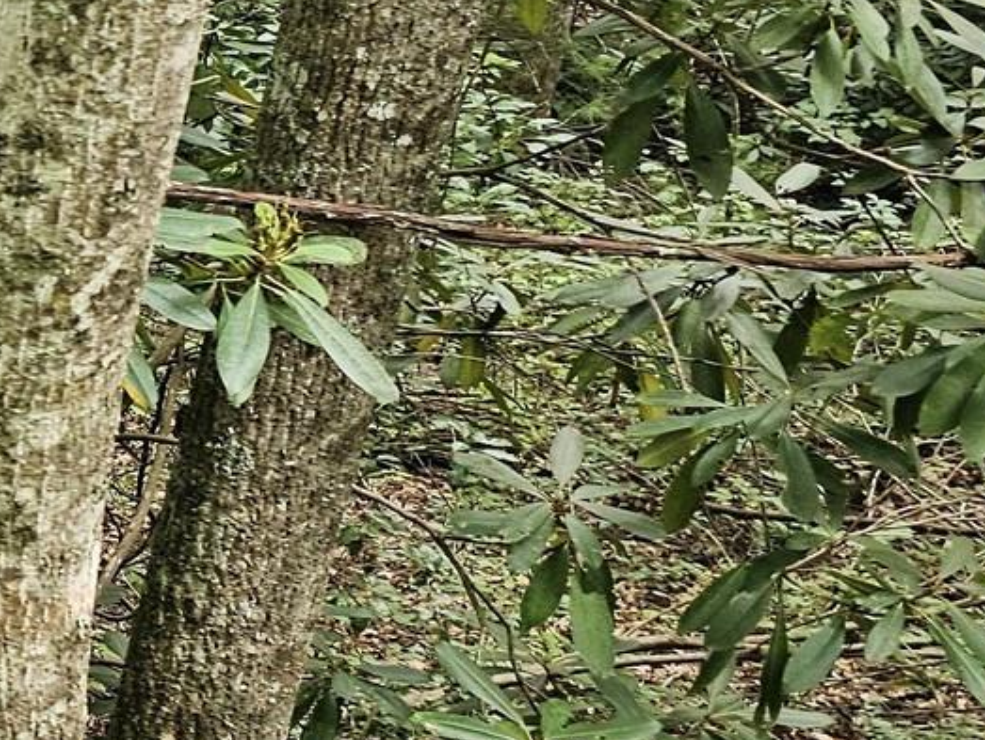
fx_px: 2563
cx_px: -525
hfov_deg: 18.9
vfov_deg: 16.4
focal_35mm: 90
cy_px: 224
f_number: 1.7
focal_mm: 6.3
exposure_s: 1/120
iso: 250
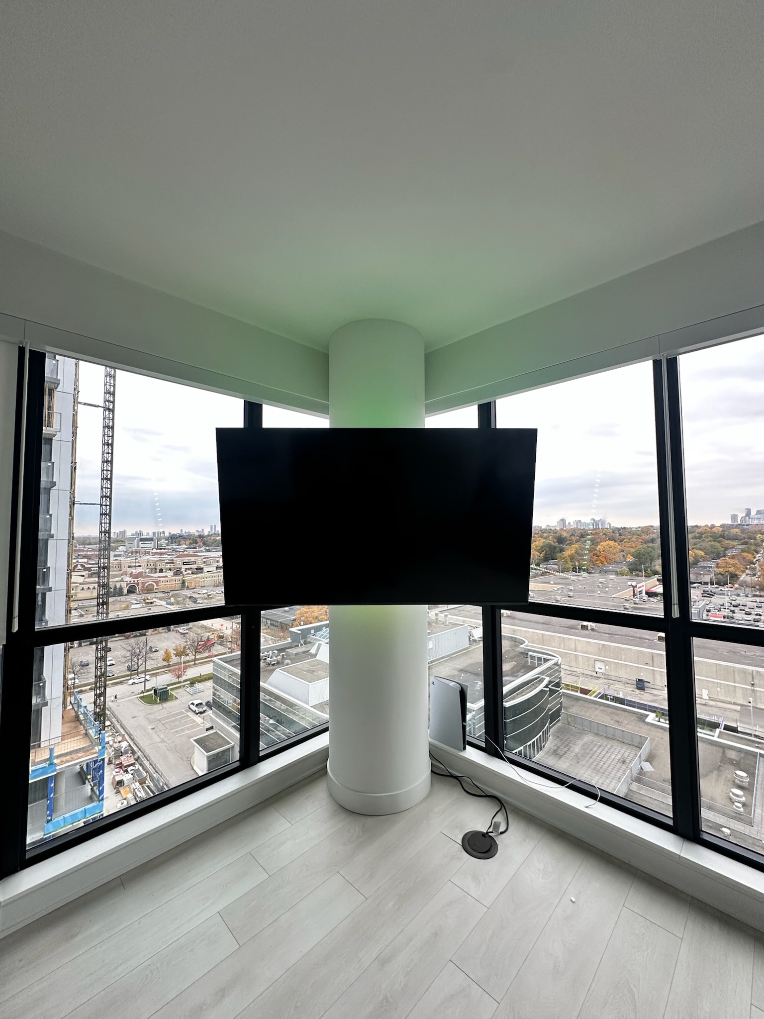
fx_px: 412
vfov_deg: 102.1
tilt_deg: +4.0
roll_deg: -0.8
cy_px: 510
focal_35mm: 14
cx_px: 382
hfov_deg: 85.7
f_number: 2.2
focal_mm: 2.22
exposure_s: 1/99
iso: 160
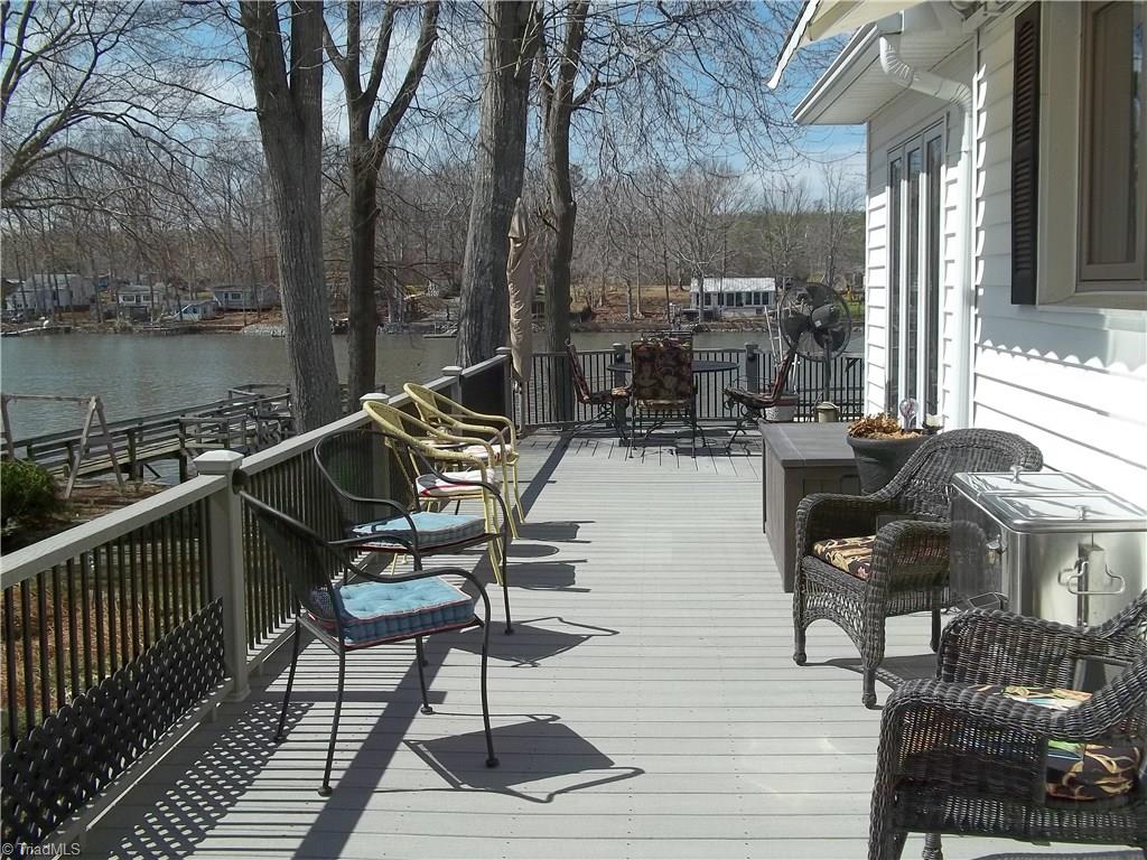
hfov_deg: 51.4
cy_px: 430
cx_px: 574
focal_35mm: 36
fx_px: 1193
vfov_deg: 39.7
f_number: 8
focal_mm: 6.5
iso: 64
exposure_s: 1/200
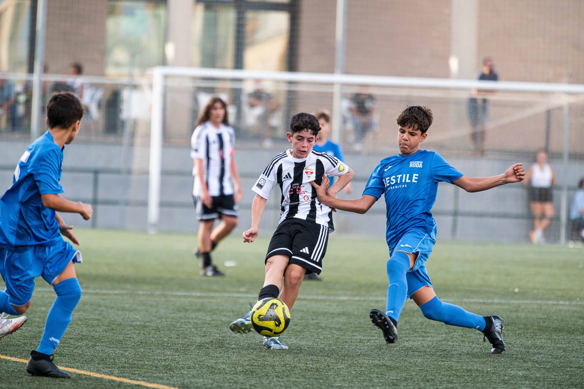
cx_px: 292
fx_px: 6485
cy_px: 194
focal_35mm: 400
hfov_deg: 5.2
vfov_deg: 3.4
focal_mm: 400
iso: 800
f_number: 5.6
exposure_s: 1/1600
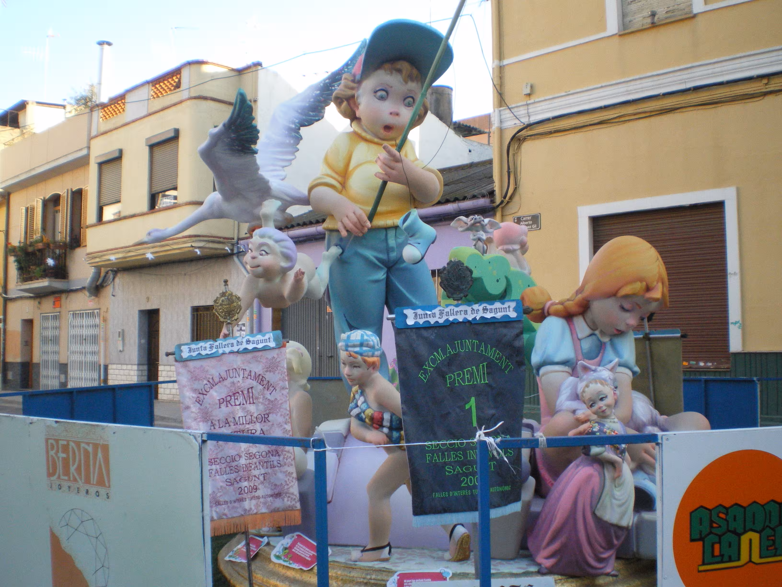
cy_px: 294
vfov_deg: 39.7
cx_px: 391
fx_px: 813
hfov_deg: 51.4
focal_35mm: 36
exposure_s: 1/320
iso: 400
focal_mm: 6.3
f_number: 4.6
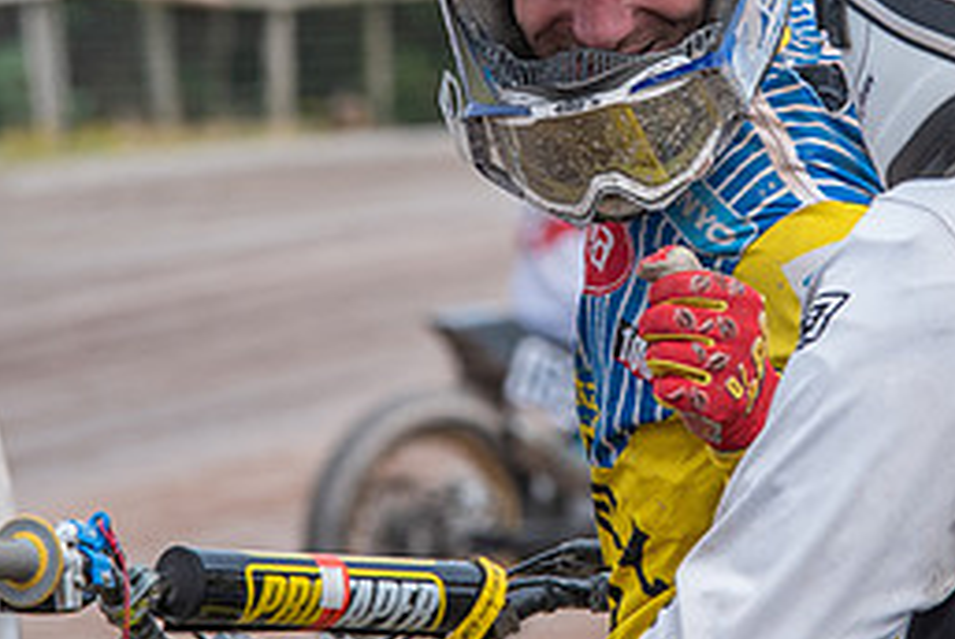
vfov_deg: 1.9
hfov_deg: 2.8
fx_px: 19254
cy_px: 186
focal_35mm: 725
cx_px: 688
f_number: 8
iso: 200
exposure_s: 1/320
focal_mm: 200
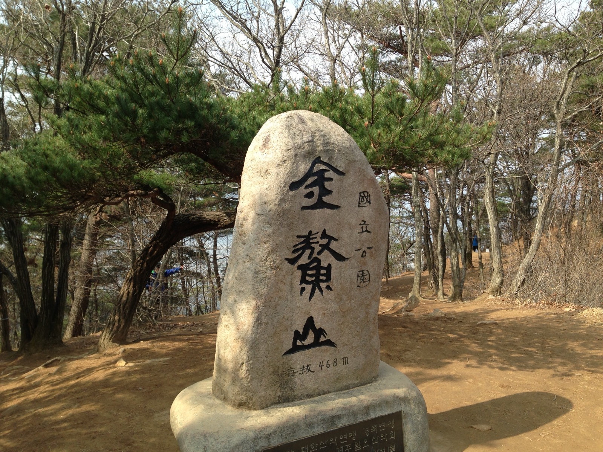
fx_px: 575
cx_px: 302
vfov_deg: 42.9
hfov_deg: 55.4
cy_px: 226
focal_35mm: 33
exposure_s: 1/623
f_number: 2.4
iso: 50
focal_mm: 4.13
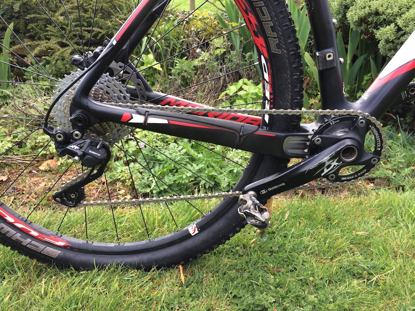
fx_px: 348
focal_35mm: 29
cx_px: 208
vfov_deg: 48.2
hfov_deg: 61.7
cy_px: 156
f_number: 2.2
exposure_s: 1/100
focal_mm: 4.15
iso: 50
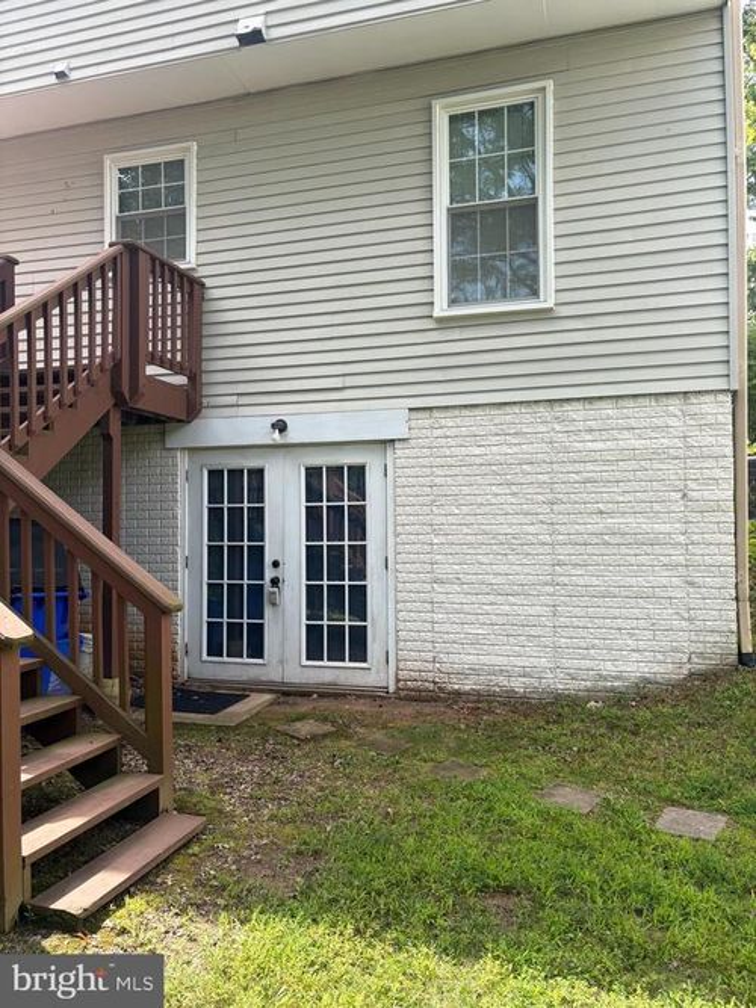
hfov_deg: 53.0
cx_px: 378
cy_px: 504
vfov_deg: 67.3
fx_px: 757
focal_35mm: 26
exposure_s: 1/523
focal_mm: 5.96
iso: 50
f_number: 1.6
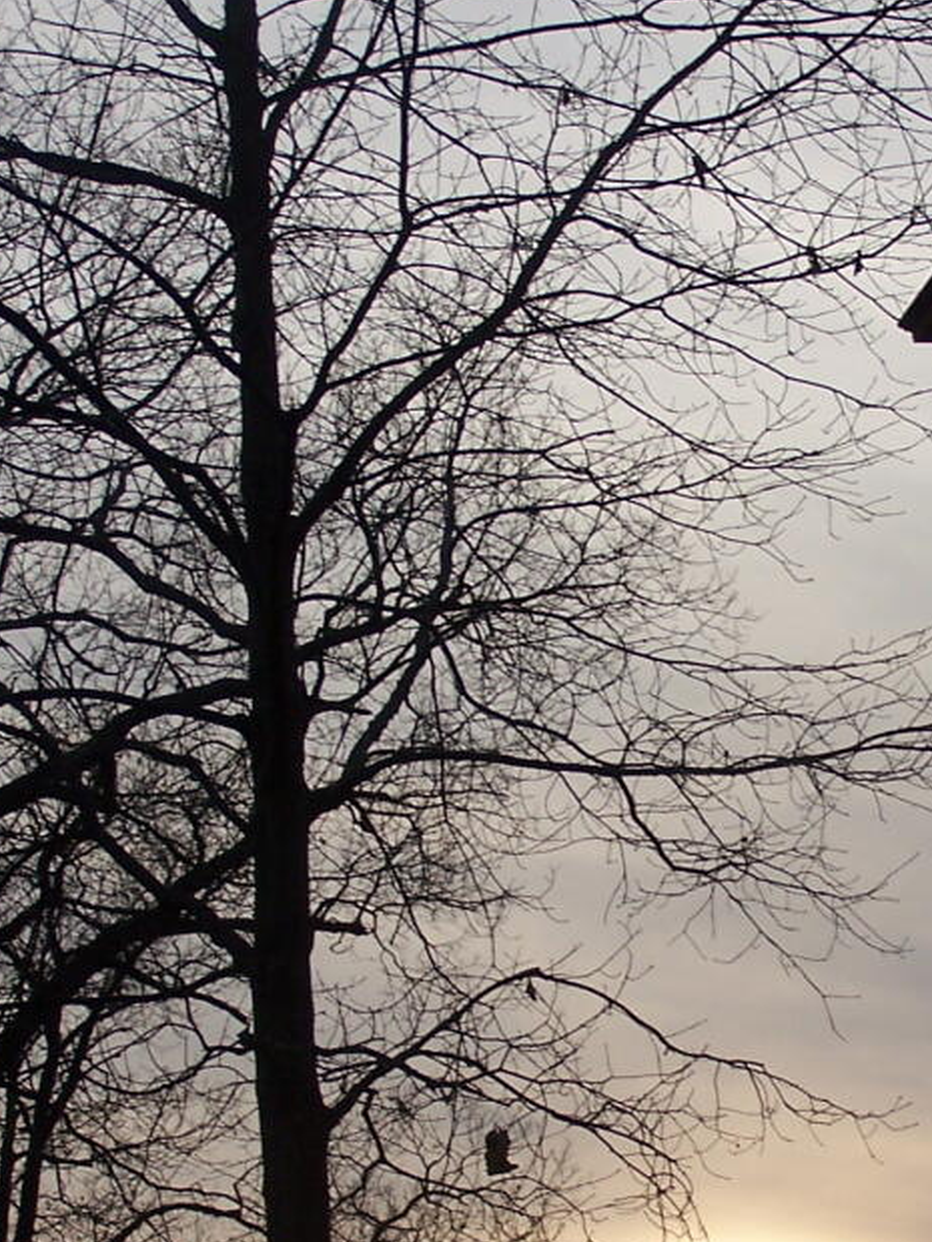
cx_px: 836
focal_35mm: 130
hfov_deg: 11.3
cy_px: 890
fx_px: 4667
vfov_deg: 15.1
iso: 80
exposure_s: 1/640
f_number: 3.1
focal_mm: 9.8
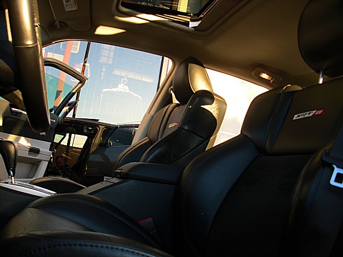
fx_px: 357
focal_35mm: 36
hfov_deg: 51.4
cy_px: 128
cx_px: 172
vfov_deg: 39.7
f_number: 2.8
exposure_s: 1/60
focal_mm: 6.3
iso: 50
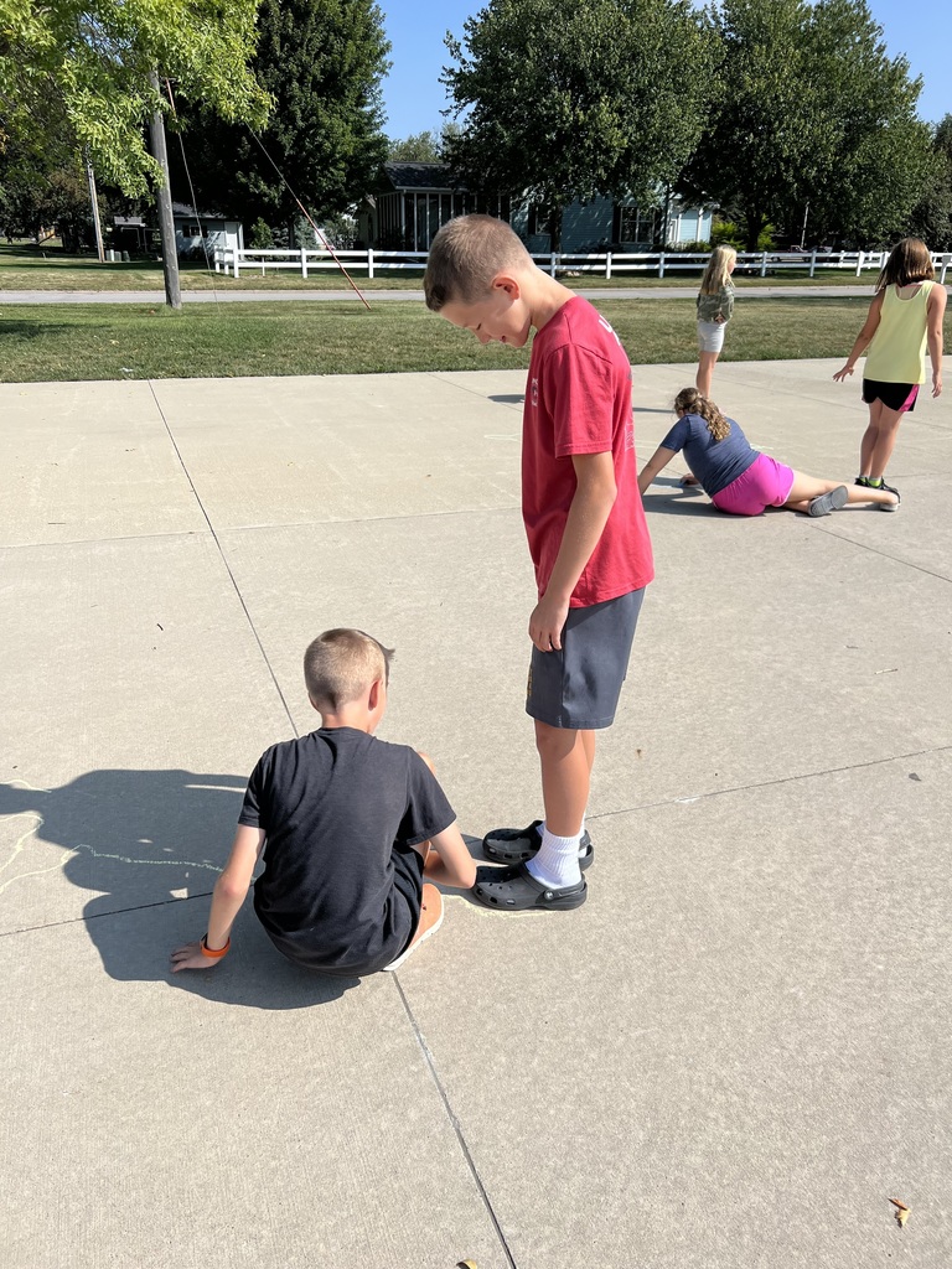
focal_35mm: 26
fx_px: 953
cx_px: 476
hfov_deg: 53.1
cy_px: 634
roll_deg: +0.1
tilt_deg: -21.7
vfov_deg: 67.3
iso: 50
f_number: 1.5
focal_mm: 5.7
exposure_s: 1/5319
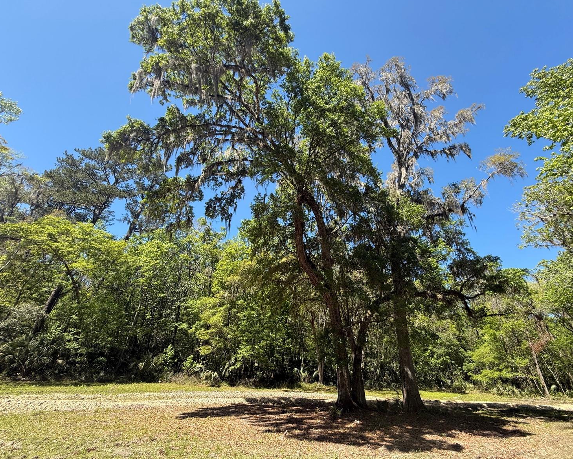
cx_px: 301
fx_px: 254
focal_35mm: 15
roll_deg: -1.6
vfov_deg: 84.0
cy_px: 230
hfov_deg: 96.7
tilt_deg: +30.3
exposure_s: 1/455
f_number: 2.2
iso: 50
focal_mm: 2.22
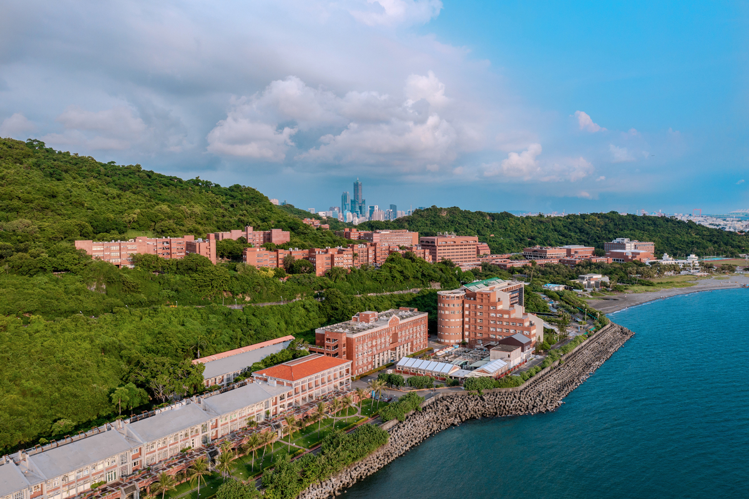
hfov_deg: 65.5
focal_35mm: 28
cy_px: 250
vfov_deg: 46.4
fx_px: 582
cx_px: 374
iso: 100
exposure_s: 1/500
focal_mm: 10.26
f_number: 5.6
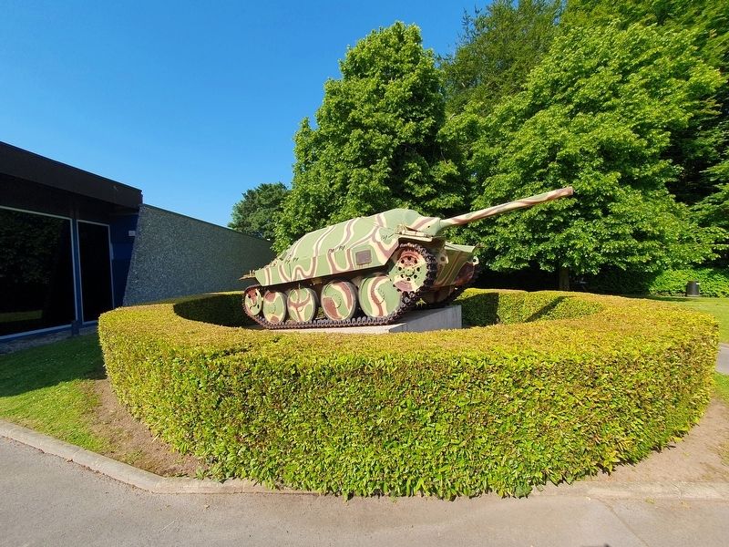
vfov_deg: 89.9
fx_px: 274
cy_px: 274
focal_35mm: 13
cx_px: 364
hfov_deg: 106.2
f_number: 2.2
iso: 50
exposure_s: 1/814
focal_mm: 1.8
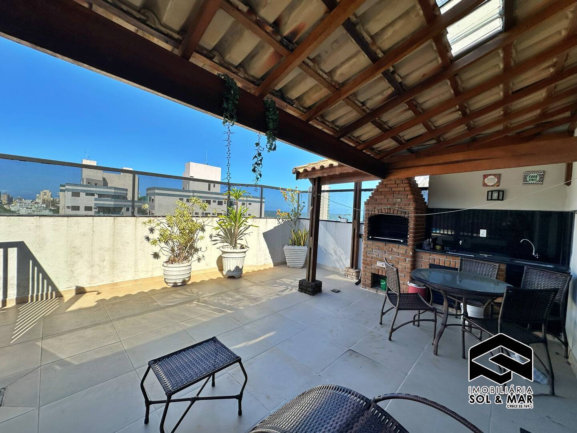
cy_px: 216
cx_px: 288
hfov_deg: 102.1
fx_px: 233
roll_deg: -3.0
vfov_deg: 85.7
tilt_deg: -1.8
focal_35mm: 14
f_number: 2.2
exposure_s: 1/744
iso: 40
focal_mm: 2.22
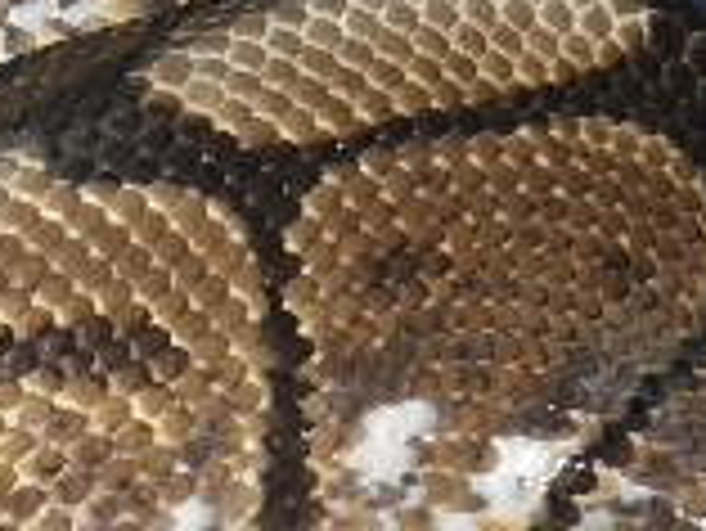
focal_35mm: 313
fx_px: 6389
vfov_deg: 4.7
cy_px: 675
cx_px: 45
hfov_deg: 6.3
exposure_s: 1/100
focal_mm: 13.7
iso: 400
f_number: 4.8
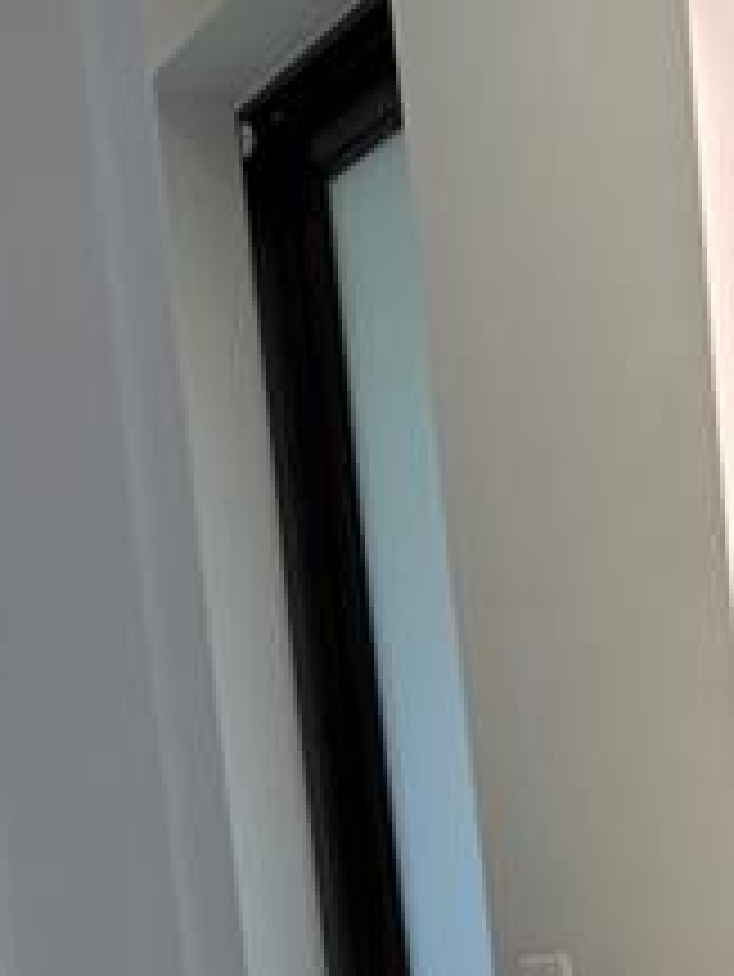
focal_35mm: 85
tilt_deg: -8.2
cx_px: 1166
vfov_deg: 20.8
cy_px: 1291
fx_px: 2401
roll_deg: +3.1
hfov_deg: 15.7
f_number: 1.78
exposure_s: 1/168
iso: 100
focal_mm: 6.76
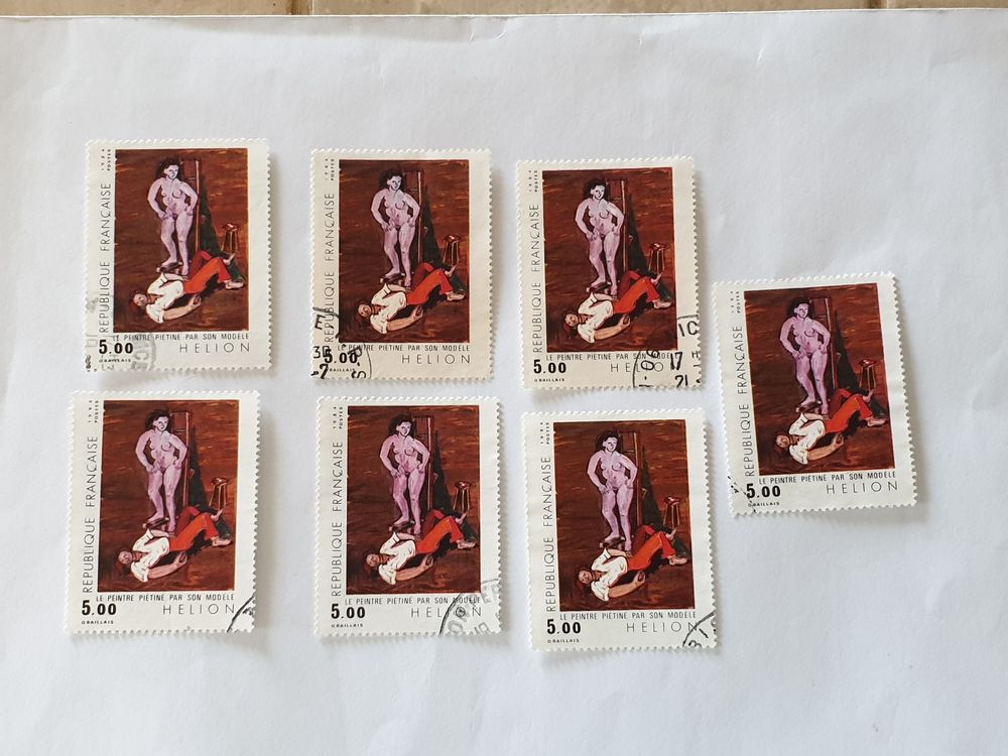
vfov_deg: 53.1
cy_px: 378
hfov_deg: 67.3
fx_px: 757
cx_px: 504
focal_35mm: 26
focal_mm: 4.3
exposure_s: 1/50
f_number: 2.4
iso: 320
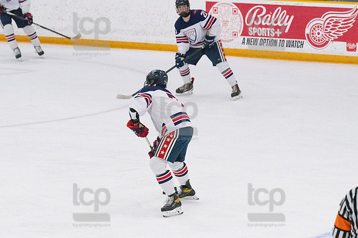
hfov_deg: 8.6
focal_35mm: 240
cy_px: 119
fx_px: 2385
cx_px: 179
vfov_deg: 5.7
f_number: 5
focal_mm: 160
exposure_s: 1/1600
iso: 8000
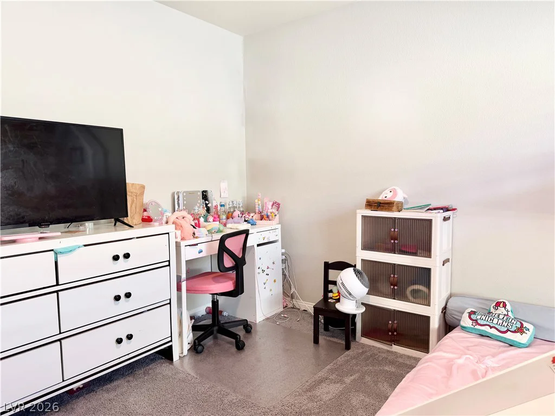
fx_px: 385
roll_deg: +1.0
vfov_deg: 56.8
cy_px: 208
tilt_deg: -4.7
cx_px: 278
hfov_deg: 71.6
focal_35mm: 24
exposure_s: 1/60
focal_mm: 6.76
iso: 125
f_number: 1.78
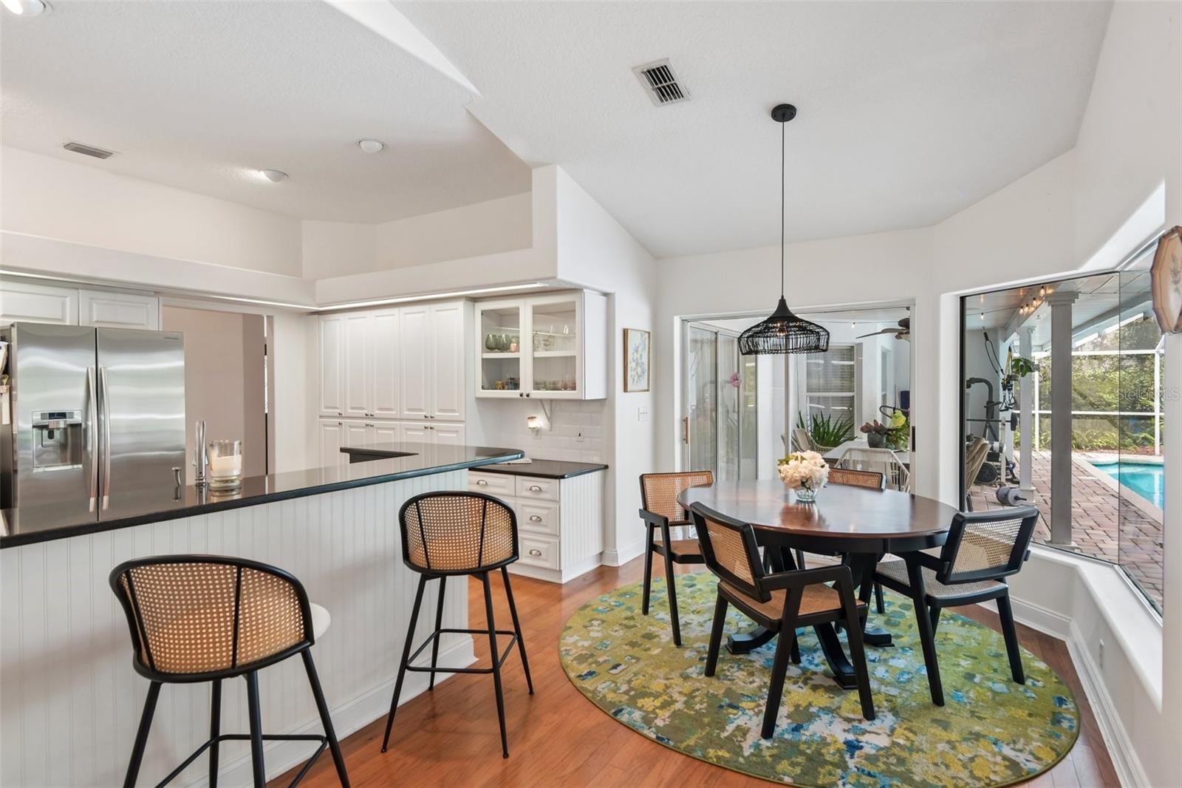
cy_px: 394
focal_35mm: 18
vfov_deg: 67.4
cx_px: 591
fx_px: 591
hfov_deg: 90.0
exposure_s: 1/15
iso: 400
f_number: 8
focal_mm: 18
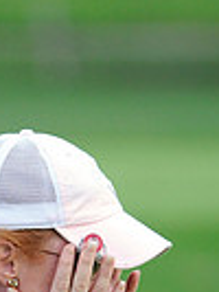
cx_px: 16
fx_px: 12304
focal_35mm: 1461
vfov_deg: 1.4
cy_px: 468
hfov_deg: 1.0
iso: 900
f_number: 4
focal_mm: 300
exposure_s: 1/800
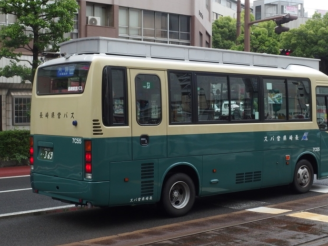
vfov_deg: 22.6
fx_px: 616
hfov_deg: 29.8
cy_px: 110
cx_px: 186
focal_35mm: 65
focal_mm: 10
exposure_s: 1/100
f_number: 7.1
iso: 200
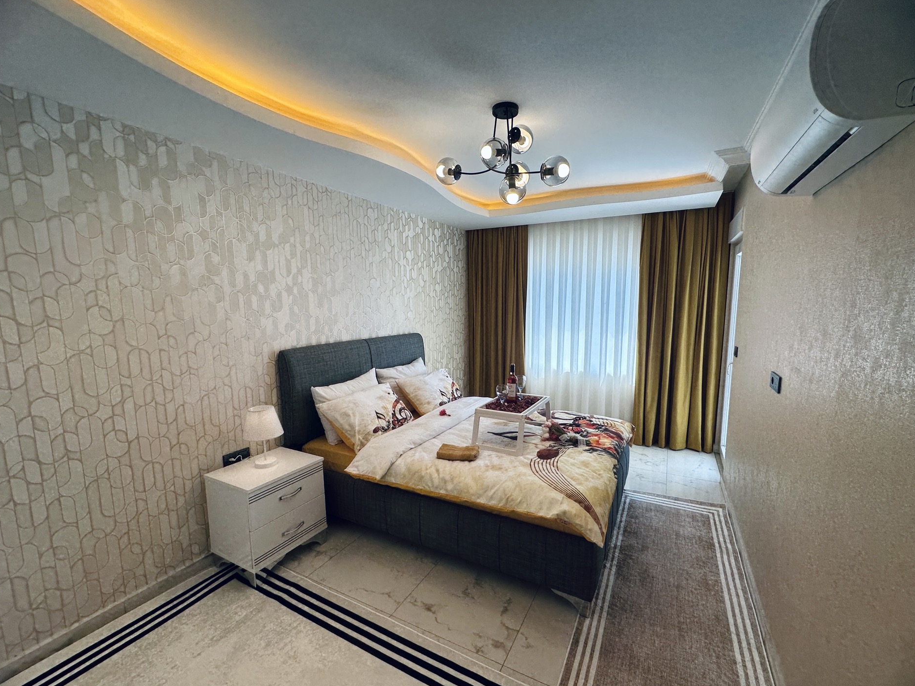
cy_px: 356
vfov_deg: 81.7
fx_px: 396
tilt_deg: -7.5
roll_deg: +0.4
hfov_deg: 98.2
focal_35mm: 15
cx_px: 470
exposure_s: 1/100
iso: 50
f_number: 2.2
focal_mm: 2.22
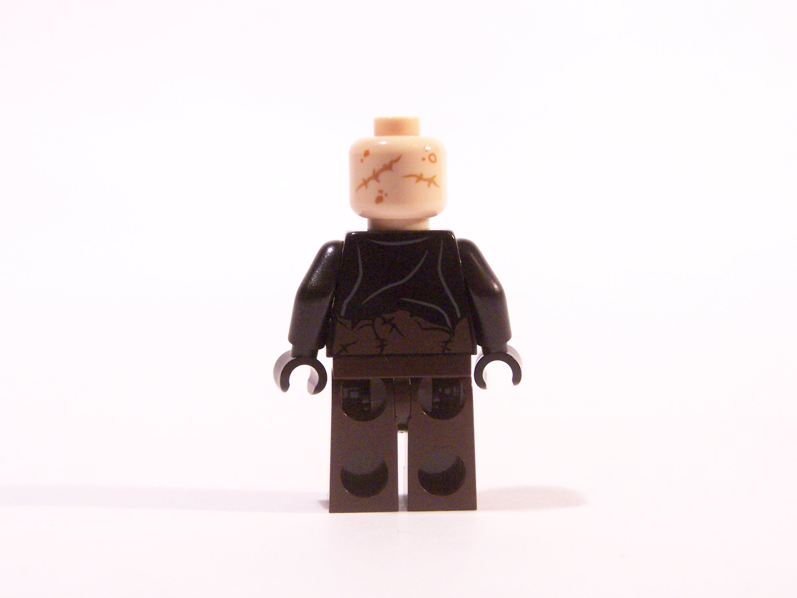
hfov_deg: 26.0
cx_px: 398
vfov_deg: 19.6
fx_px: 1727
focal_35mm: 75
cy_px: 299
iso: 400
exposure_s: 1/30
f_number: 3.6
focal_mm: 12.4
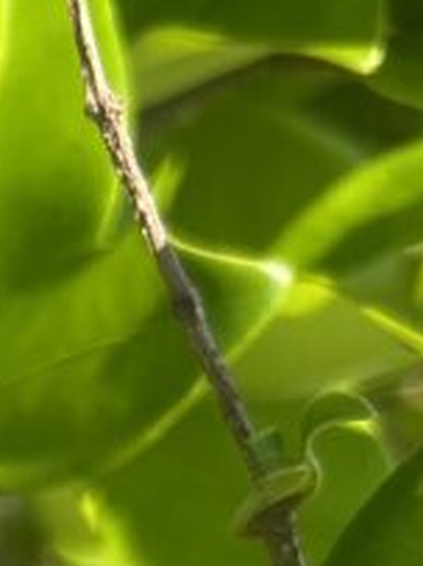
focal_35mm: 131
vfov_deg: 13.4
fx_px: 2137
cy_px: 1046
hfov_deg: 10.0
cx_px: -554
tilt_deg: -45.1
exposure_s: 1/1171
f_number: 1.5
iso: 50
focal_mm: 5.7
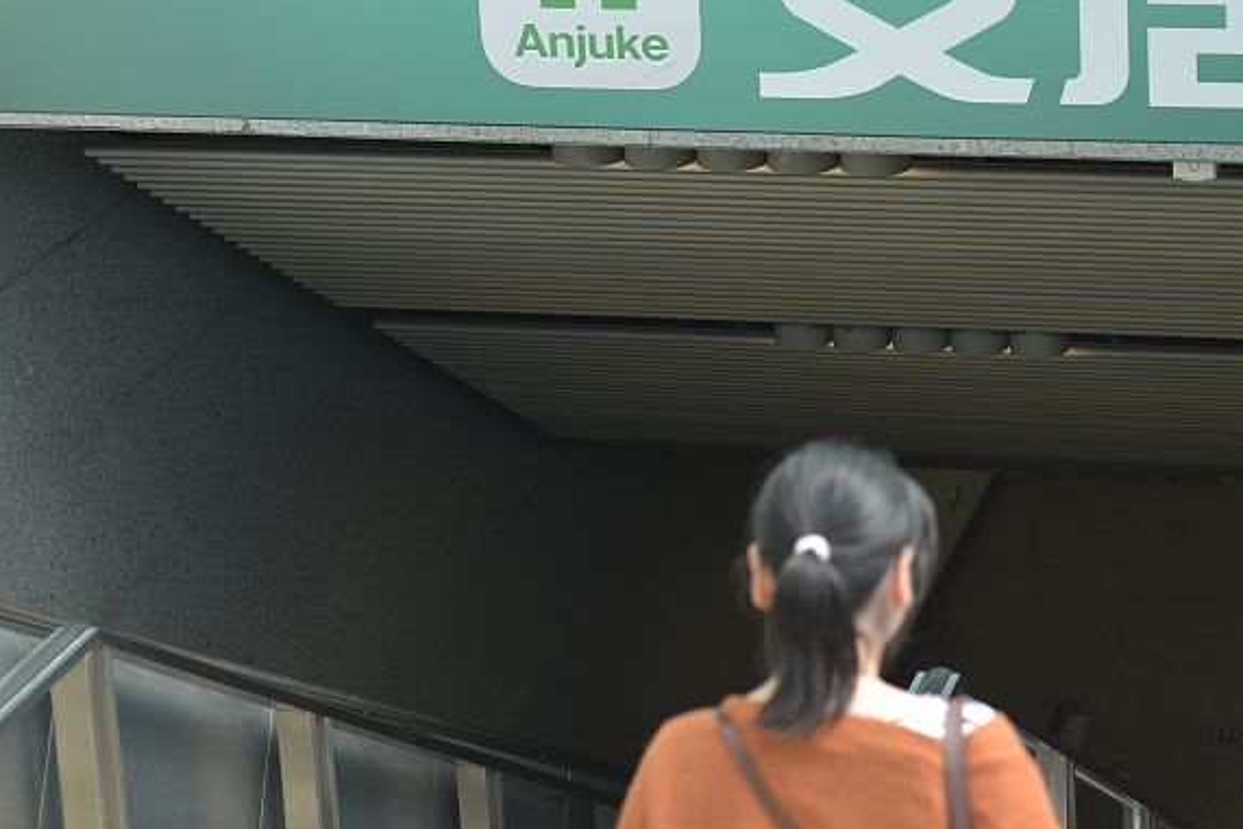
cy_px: -37
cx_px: 1112
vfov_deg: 12.9
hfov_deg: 19.1
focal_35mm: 105
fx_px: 3626
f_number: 8
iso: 100
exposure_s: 1/160
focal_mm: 50
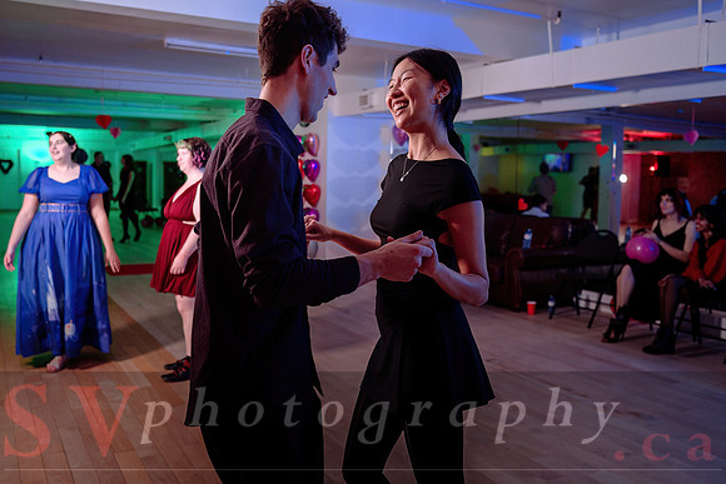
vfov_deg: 39.8
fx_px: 668
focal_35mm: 33
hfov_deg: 56.9
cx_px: 325
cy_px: 217
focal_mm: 30
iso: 640
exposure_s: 1/125
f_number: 3.2
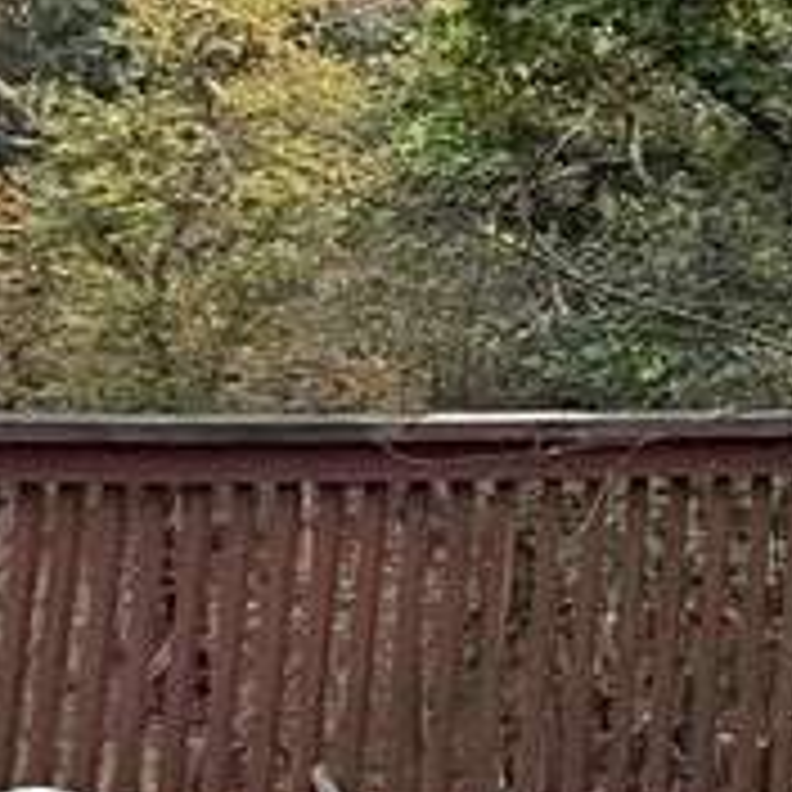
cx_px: 1544
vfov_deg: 23.3
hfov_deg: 17.7
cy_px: 63
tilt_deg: +3.8
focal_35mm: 72
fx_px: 1864
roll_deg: -2.6
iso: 64
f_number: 2.2
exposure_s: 1/607
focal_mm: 2.22
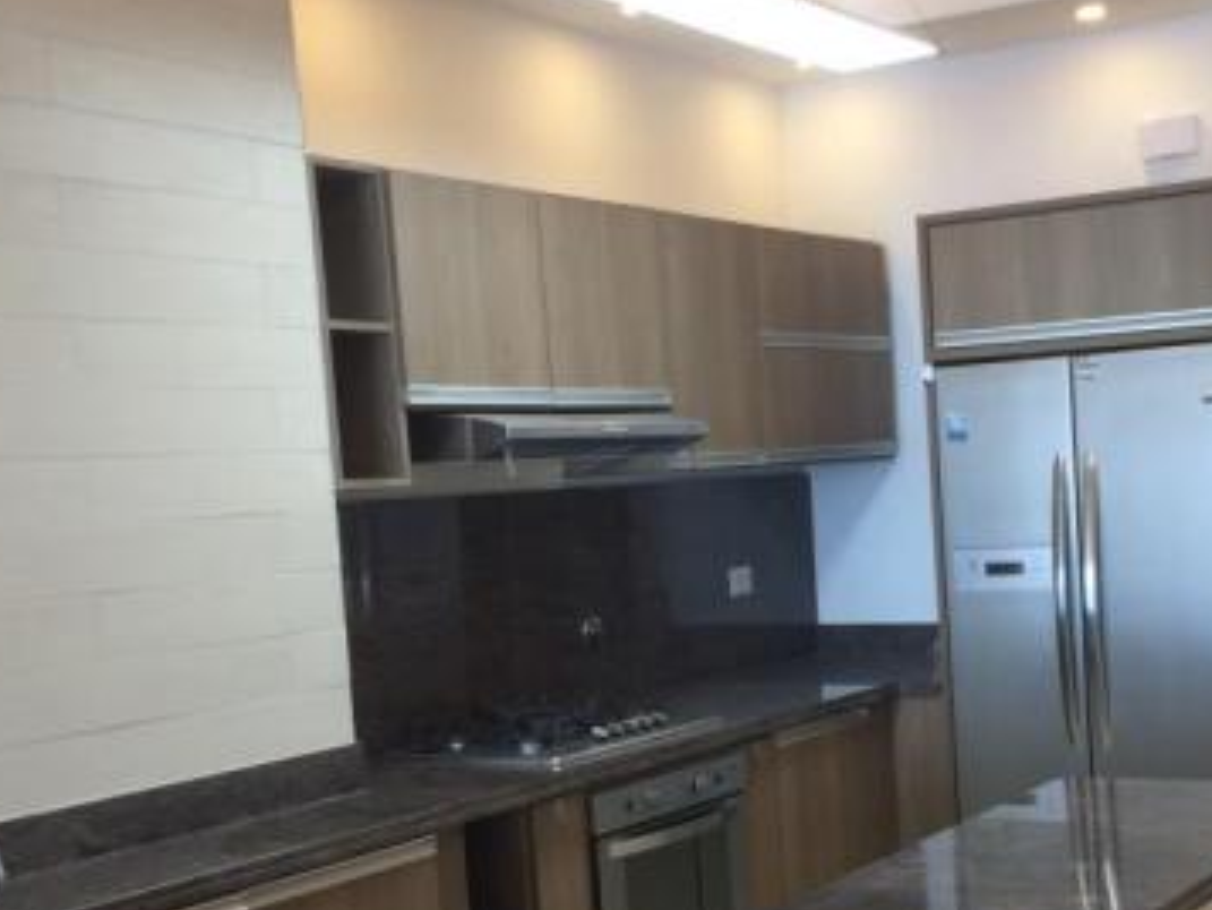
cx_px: 873
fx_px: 1821
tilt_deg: -5.5
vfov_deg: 27.8
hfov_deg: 36.2
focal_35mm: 52
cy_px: 635
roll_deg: +0.9
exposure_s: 1/30
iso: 50
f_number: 2.2
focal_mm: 4.15
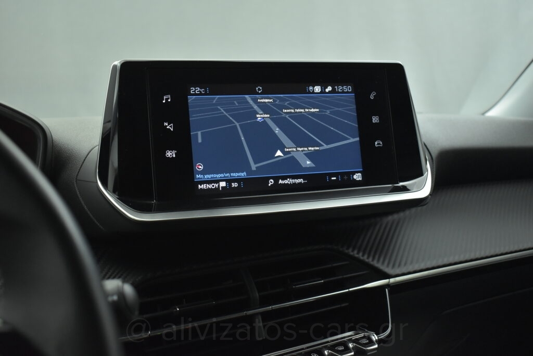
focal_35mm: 36
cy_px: 178
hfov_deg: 53.1
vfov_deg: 36.9
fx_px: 533
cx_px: 266
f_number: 4
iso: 1600
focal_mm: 24
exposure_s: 1/60
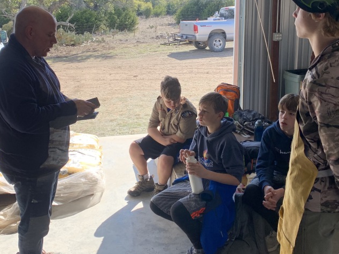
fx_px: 411
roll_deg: +0.8
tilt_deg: -9.9
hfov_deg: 44.8
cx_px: 176
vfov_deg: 34.1
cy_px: 88
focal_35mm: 42
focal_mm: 4.25
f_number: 1.8
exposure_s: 1/410
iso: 25
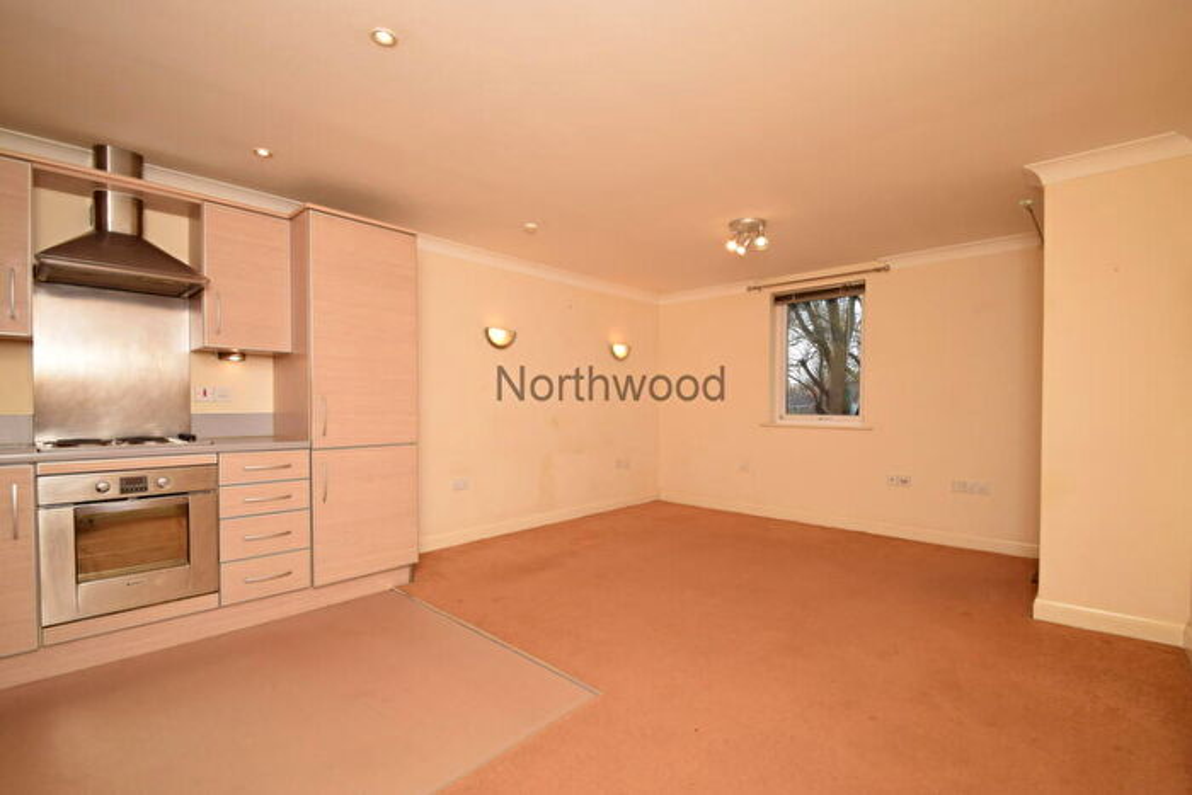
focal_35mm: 15
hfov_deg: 100.4
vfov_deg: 77.4
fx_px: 497
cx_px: 596
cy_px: 398
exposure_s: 1/60
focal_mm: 10
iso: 400
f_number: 8
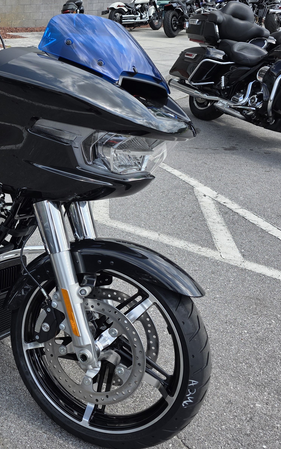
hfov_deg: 28.5
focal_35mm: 41
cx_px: -24
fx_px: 502
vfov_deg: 48.0
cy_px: 188
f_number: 1.7
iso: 80
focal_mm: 6.3
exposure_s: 1/2897
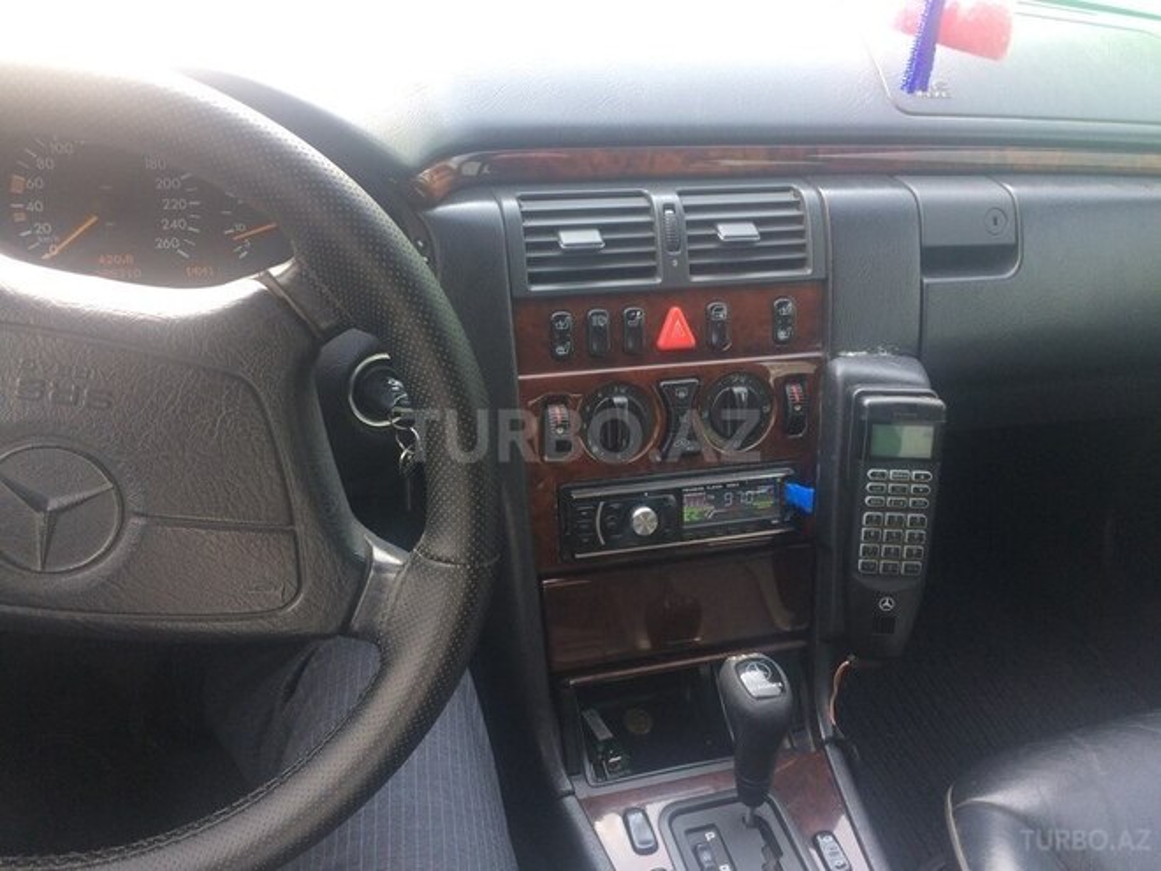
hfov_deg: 61.7
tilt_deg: -34.1
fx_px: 973
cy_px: 436
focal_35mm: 29
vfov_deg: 48.2
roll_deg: -5.4
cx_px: 580
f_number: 2.2
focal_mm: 4.15
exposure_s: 1/100
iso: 64
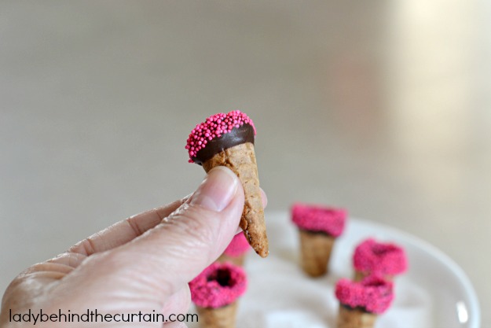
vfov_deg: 18.2
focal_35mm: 75
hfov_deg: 27.0
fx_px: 1023
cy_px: 164
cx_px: 246
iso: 400
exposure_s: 1/60
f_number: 5
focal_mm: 50
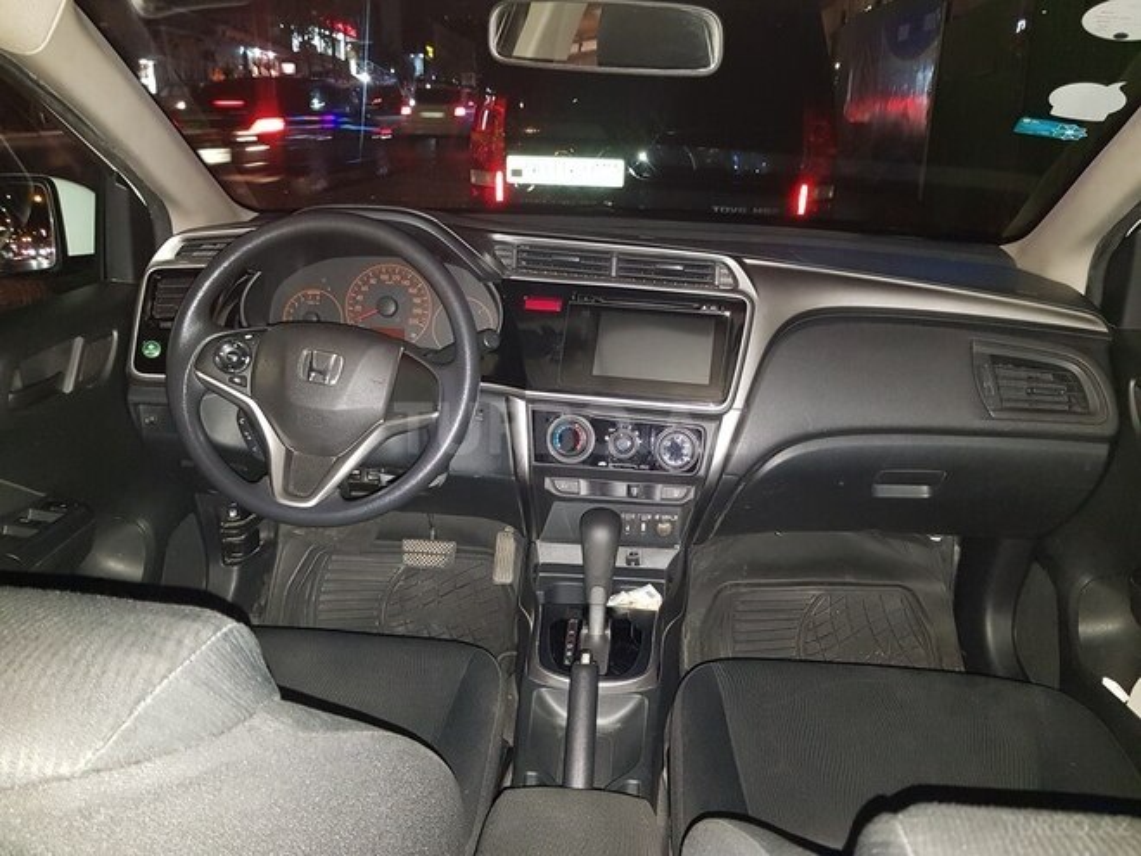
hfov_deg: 67.3
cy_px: 428
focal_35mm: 26
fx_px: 857
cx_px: 570
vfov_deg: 53.1
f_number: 1.7
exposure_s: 1/10
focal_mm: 4.2
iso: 320
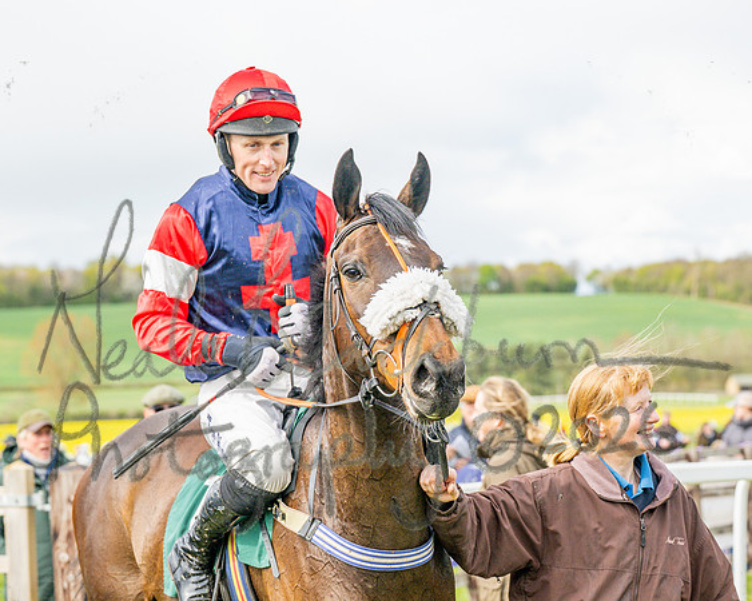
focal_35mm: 118
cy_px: 300
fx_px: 2632
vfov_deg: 13.0
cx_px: 379
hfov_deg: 16.3
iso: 400
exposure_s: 1/2500
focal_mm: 70
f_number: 4
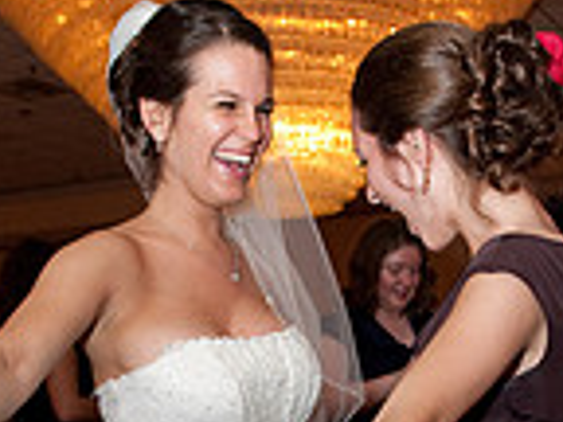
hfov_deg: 27.0
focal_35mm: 72
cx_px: 303
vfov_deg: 19.0
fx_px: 1171
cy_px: 535
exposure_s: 1/60
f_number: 5
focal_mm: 24
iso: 2500
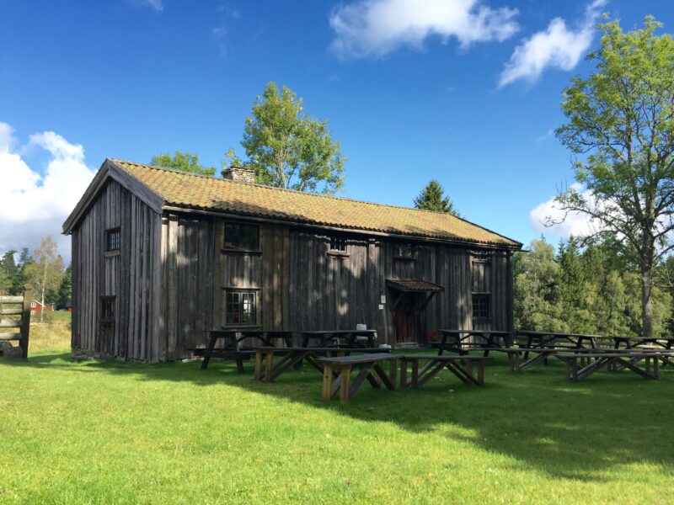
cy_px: 252
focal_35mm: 29
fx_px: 565
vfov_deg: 48.2
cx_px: 337
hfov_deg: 61.7
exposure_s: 1/1199
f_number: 2.2
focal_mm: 4.15
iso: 32
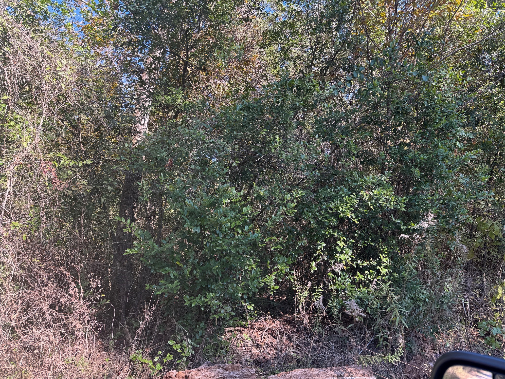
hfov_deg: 71.6
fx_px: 350
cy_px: 190
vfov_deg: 56.8
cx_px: 252
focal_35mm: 24
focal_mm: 6.76
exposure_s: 1/293
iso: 80
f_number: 1.78
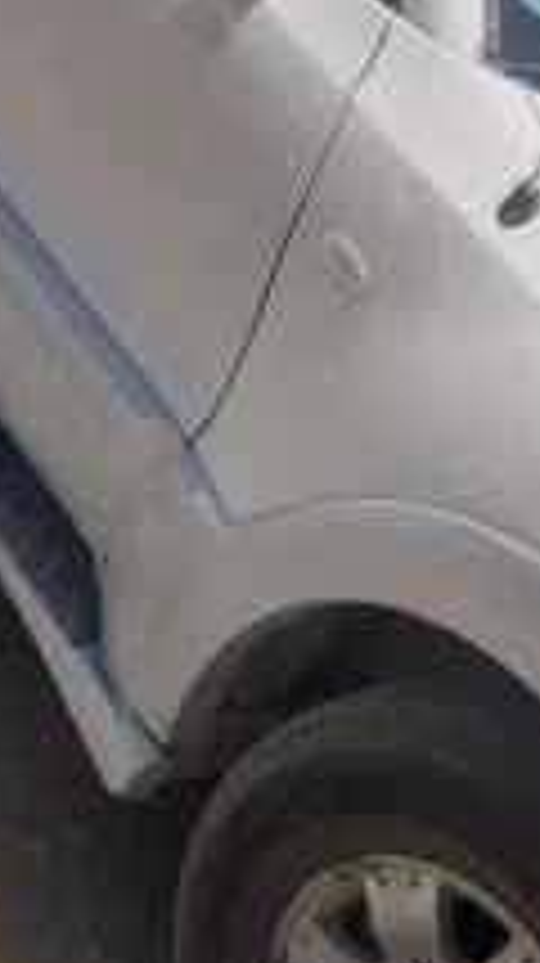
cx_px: 567
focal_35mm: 53
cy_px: 706
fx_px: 1352
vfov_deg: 38.3
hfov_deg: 21.6
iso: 20
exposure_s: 1/1250
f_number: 1.8
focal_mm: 4
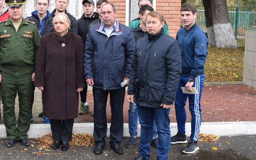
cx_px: 57
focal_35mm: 55
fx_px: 384
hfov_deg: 35.9
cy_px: 55
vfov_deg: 23.5
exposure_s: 1/100
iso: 400
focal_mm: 20
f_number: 5
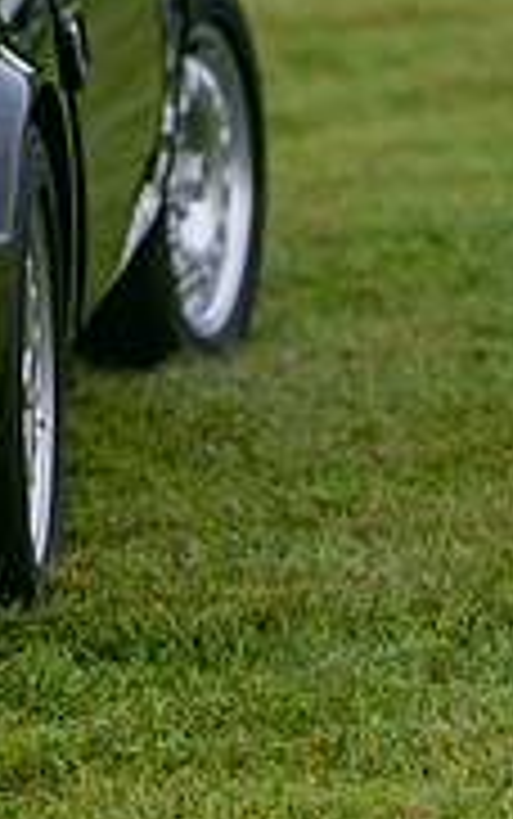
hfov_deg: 3.0
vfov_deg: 4.8
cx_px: -472
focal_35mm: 438
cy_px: 20
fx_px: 9782
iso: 250
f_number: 3.2
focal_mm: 135
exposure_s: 1/250
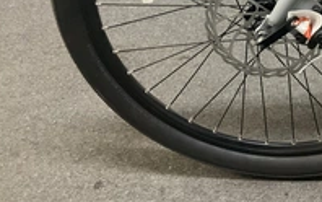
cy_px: -37
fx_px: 544
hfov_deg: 31.9
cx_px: 265
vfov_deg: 19.8
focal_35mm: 62
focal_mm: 3
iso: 320
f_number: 1.8
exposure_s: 1/30
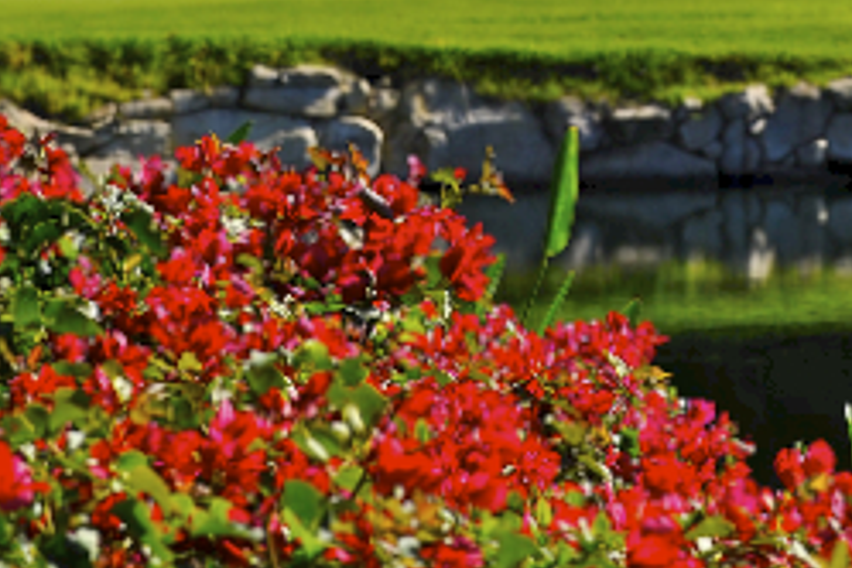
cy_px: -31
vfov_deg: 6.1
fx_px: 5325
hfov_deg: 9.1
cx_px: 585
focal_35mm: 225
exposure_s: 1/500
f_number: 6.3
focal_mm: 70
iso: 160
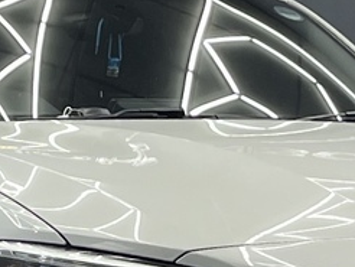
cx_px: 197
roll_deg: +2.4
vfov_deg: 13.7
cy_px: 165
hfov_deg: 18.2
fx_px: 1109
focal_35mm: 108
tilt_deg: -1.3
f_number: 1.6
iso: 40
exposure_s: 1/100
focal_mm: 5.1
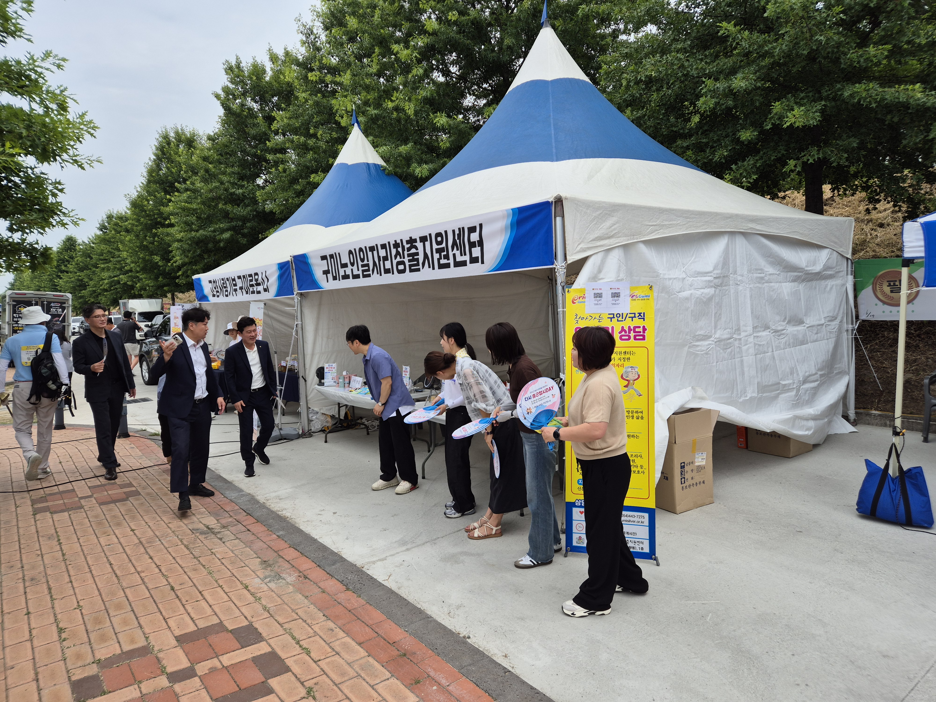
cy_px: 351
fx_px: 622
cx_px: 468
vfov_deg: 58.9
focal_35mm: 23
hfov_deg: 73.9
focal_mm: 5.4
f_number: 1.8
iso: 25
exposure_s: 1/2008
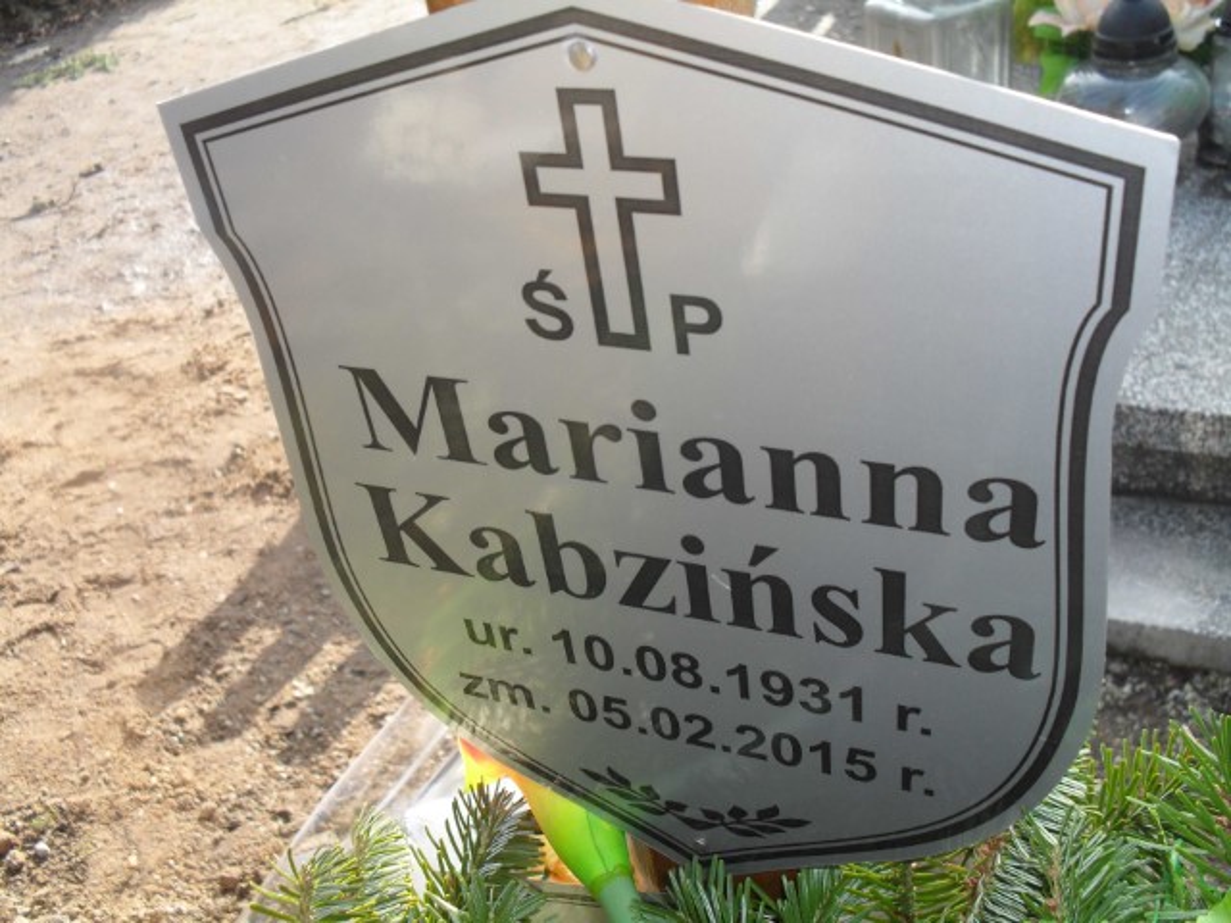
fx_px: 1245
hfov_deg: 52.6
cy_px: 462
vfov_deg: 40.7
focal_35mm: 35
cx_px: 616
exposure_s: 1/180
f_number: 3.2
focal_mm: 6.3
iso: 100
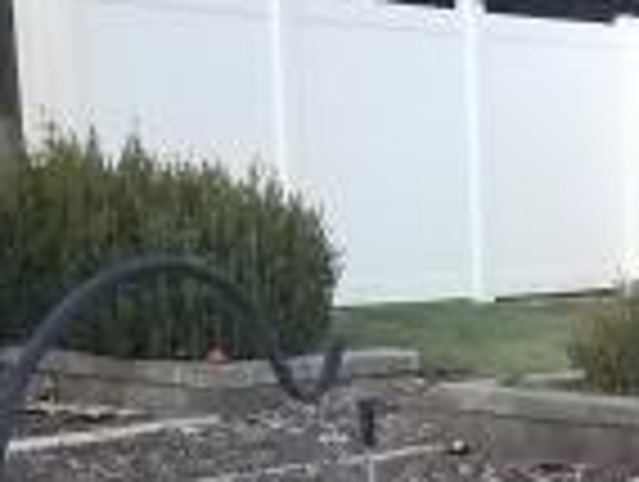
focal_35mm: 117
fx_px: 2163
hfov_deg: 15.6
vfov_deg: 11.9
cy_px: 824
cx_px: 927
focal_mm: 4.2
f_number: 1.7
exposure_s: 1/90
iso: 500
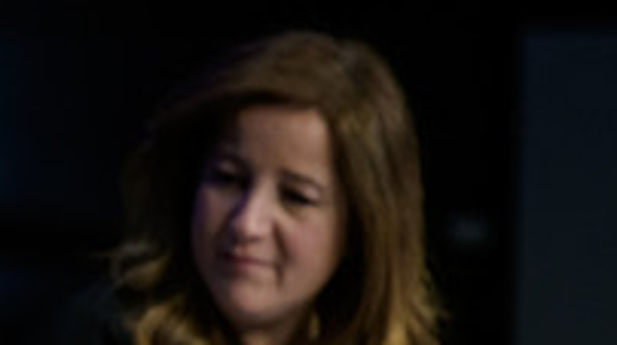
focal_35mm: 603
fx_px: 9852
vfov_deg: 2.0
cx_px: -247
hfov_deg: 3.6
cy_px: 285
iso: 1600
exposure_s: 1/200
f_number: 3.2
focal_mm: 200
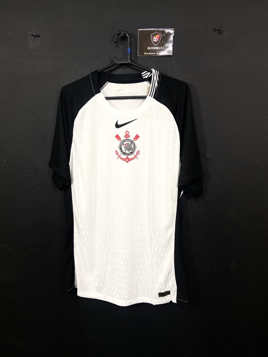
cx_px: 134
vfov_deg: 67.3
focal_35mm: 26
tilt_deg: -10.4
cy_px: 178
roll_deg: +0.2
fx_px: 268
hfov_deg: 53.1
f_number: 1.8
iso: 80
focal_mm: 4.25
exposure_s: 1/60
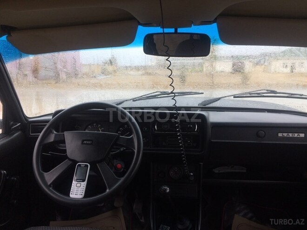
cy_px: 115
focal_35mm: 29
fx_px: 257
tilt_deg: -13.4
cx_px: 154
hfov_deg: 61.7
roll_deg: +0.8
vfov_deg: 48.2
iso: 32
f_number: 2.2
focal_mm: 4.15
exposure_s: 1/410
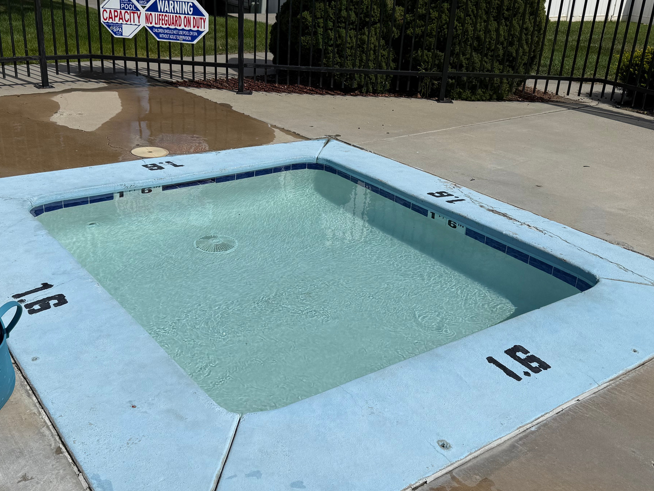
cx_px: 323
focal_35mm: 38
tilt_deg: -23.6
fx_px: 718
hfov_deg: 49.0
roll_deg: -3.2
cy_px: 252
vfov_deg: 37.7
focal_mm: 6.76
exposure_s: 1/14286
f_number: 1.78
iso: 80
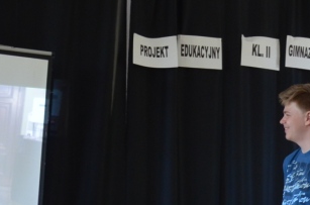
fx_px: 1031
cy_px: 197
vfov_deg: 11.3
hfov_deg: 17.1
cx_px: 97
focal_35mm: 120
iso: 800
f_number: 3.8
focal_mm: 24
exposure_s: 1/40
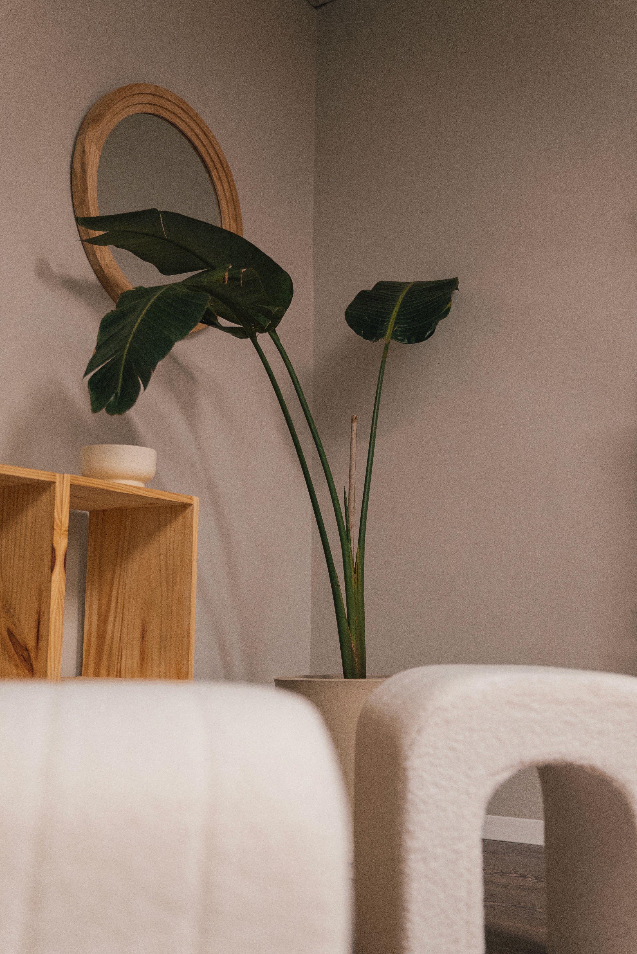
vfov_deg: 45.4
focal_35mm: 43
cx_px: 318
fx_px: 1140
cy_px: 477
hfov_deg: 31.2
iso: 2500
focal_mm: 43
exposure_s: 1/250
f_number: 2.8
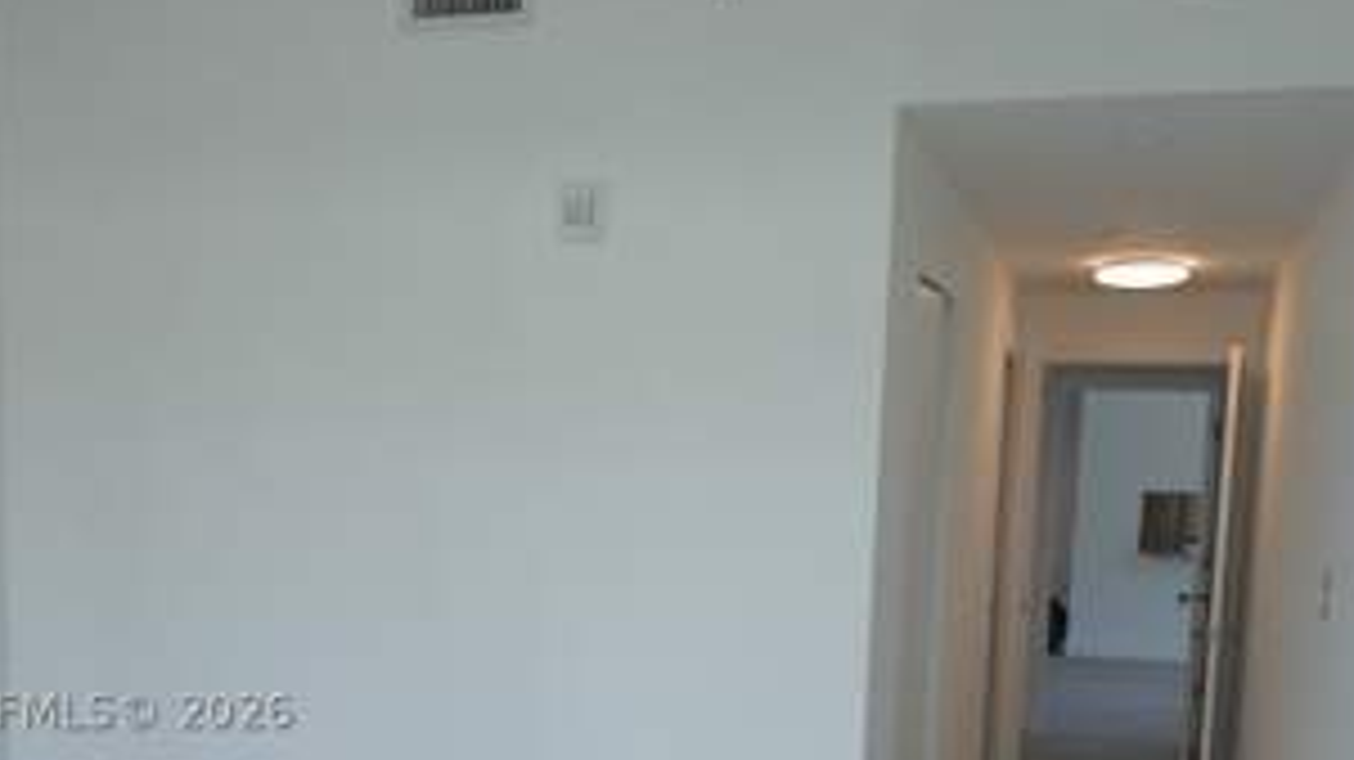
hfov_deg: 50.5
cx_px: 706
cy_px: 711
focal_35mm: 40
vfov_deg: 28.3
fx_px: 1435
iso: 20
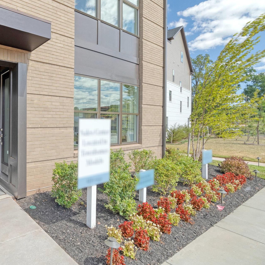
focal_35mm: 22
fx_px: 191
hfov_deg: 63.5
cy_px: 124
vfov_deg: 69.5
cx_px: 52
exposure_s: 1/1000
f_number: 7.1
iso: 1250
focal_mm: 16
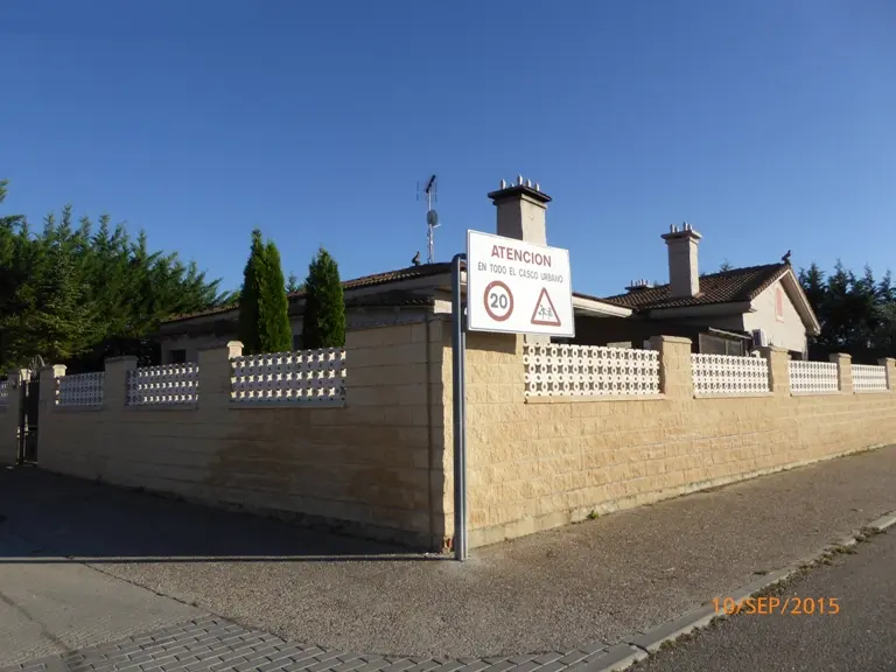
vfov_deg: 54.9
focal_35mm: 25
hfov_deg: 69.4
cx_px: 448
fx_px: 647
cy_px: 336
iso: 100
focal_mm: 4.3
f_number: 3.3
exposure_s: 1/1300
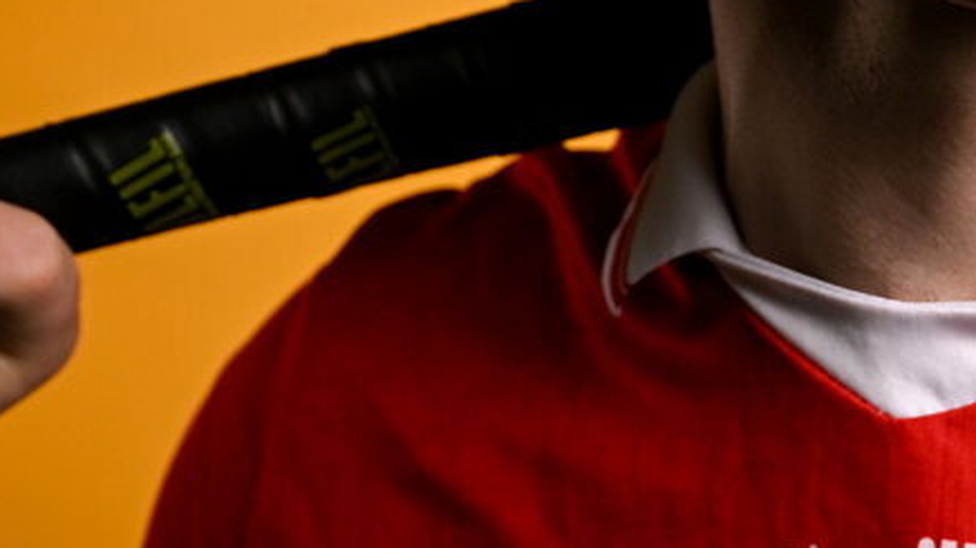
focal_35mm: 240
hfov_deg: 8.9
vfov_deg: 5.1
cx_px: 1043
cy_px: 147
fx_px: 6210
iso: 160
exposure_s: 1/800
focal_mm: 50
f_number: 4
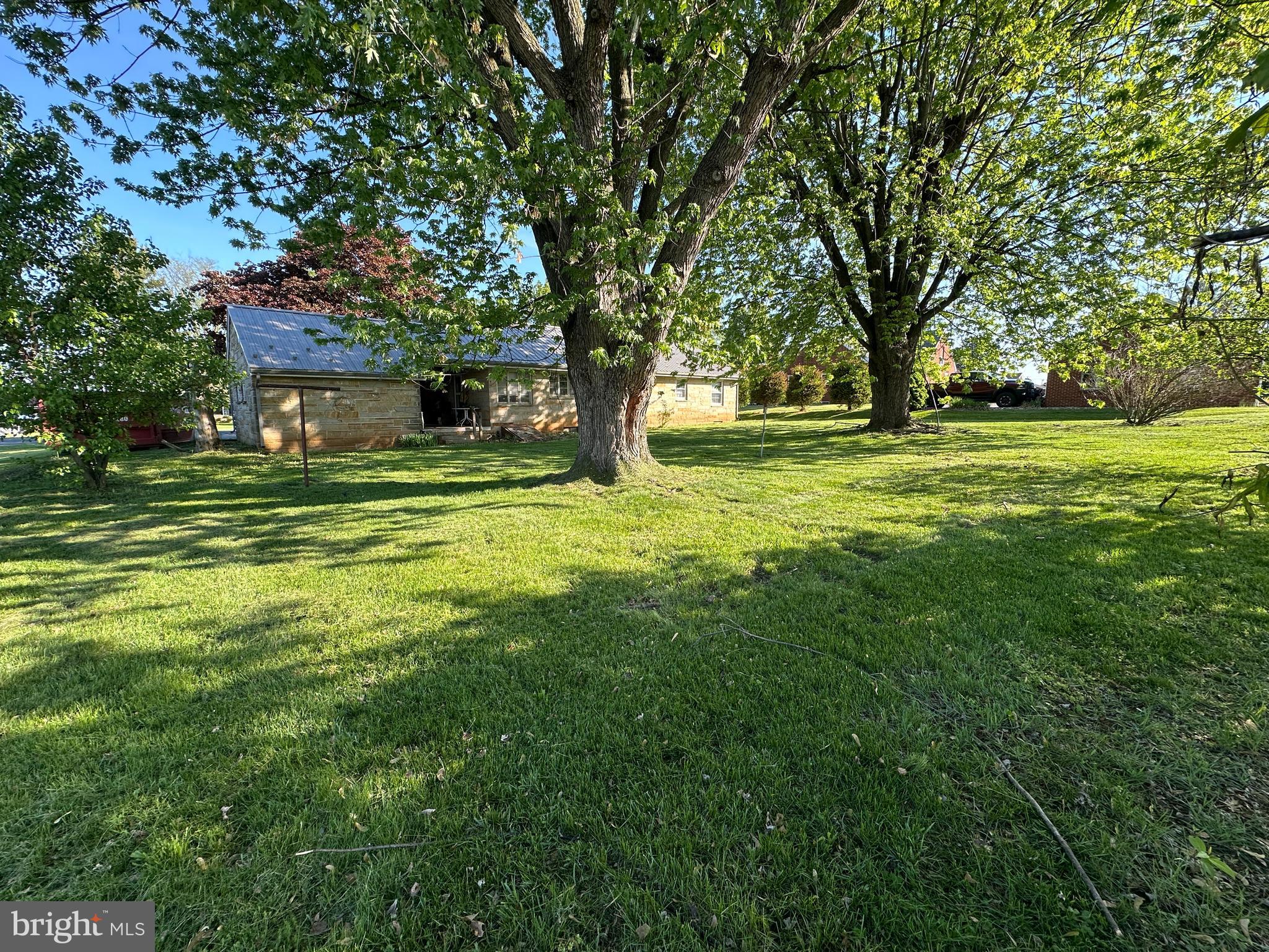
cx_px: 634
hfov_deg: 102.1
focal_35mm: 14
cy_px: 476
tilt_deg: -6.9
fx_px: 513
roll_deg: +0.5
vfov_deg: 85.7
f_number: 2.2
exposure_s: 1/339
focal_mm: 2.22
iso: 40
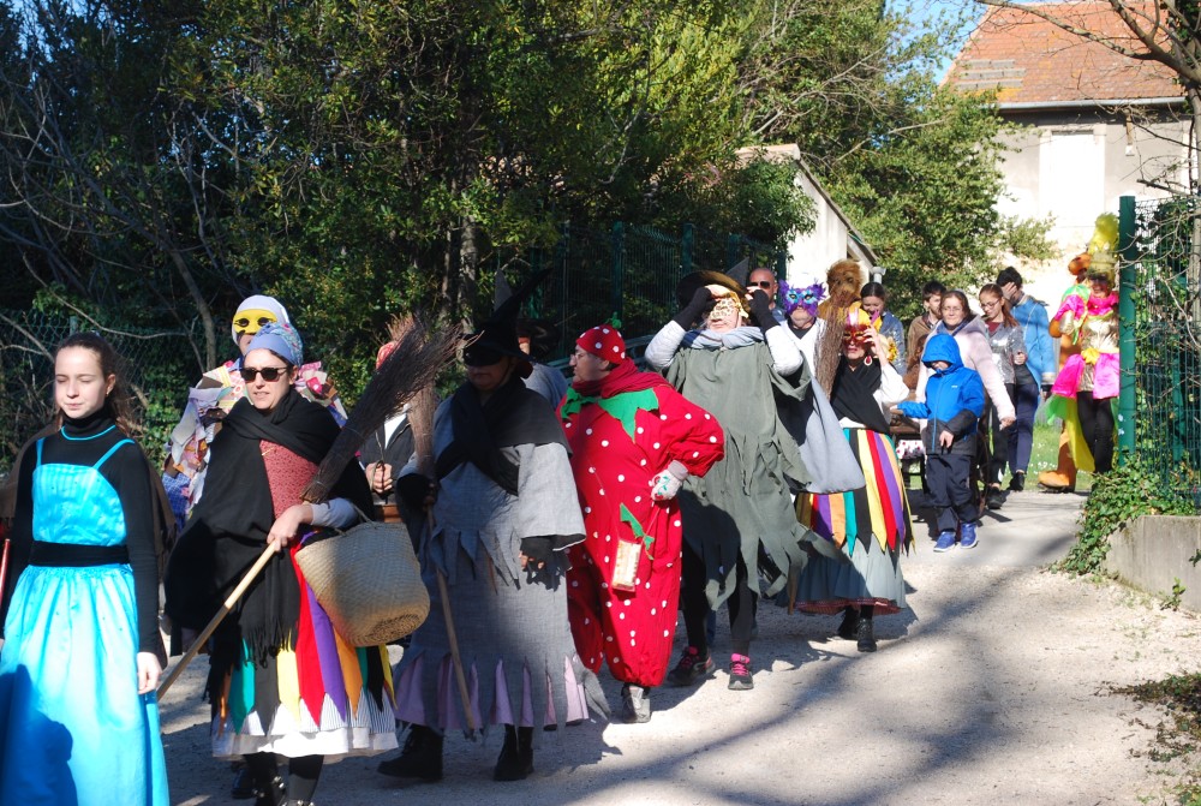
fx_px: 2758
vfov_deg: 16.6
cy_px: 403
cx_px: 600
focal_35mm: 82
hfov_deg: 24.6
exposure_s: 1/160
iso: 100
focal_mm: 55
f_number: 6.3
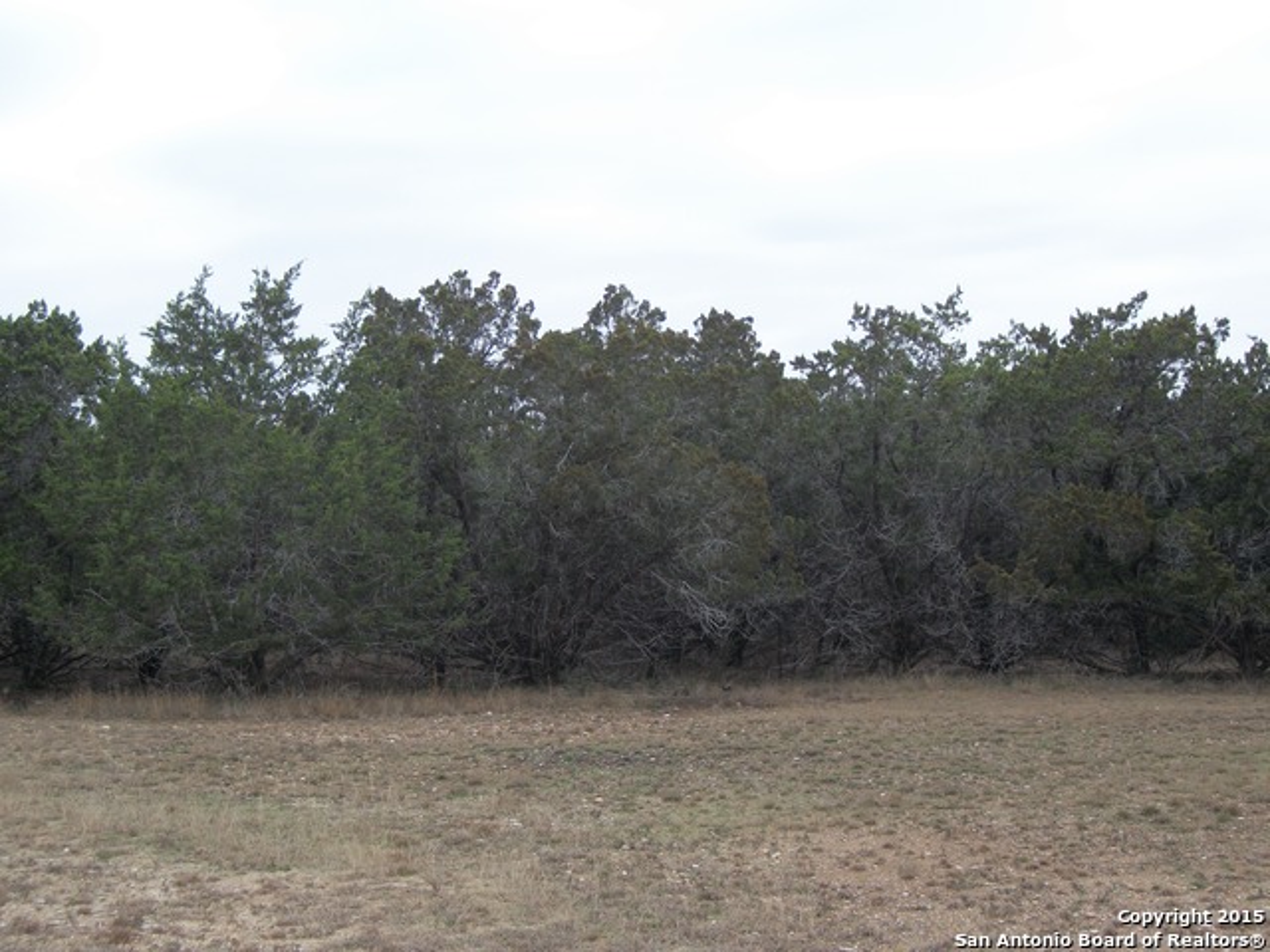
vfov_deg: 23.7
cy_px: 476
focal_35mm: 62
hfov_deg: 31.2
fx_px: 2275
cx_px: 635
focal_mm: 11
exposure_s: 1/125
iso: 80
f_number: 4.1
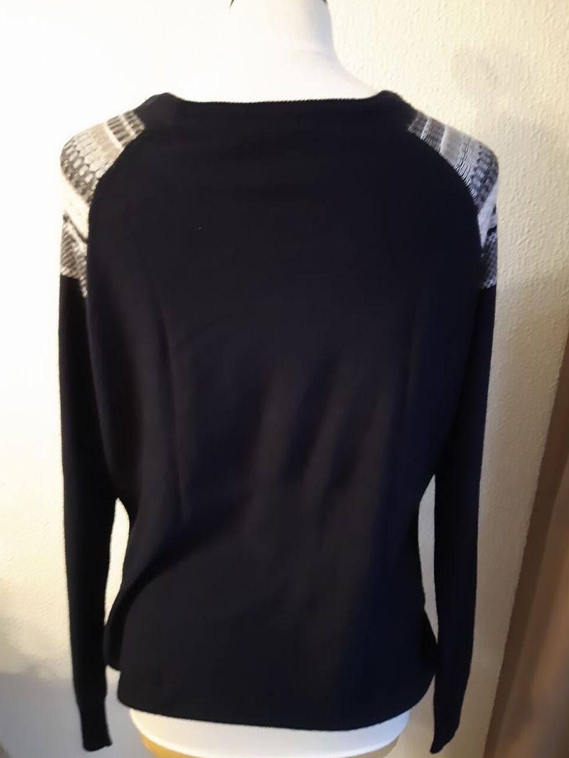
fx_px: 592
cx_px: 293
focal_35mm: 27
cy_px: 372
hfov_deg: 51.3
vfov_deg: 65.3
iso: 640
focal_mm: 3.92
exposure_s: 1/17
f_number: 1.7
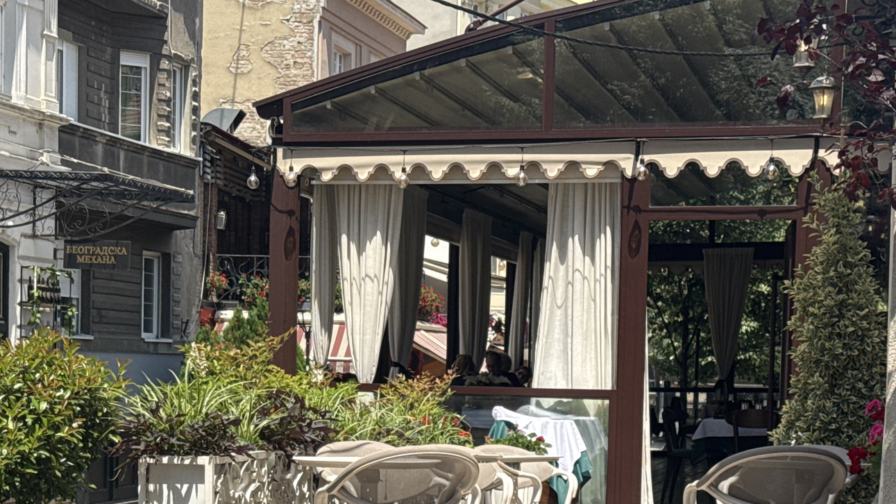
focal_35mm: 81
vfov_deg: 14.7
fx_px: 1924
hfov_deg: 26.1
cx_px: 324
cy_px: 462
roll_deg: -0.8
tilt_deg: -0.8
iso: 64
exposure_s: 1/3257
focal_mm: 6.76
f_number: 1.78
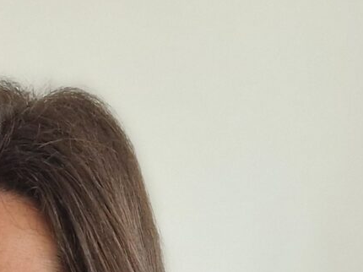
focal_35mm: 137
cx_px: -429
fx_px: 1436
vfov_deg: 9.0
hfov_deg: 12.2
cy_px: 776
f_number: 1.8
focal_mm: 5.4
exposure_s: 1/50
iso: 200
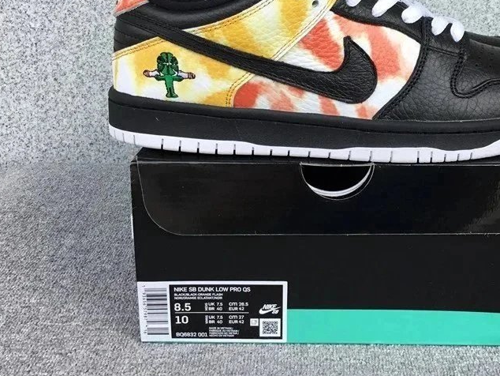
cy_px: 111
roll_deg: -1.4
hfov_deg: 42.3
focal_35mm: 44
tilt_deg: -15.5
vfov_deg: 32.5
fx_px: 636
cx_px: 338
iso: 25
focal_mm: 3.3
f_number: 2.4
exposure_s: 1/208
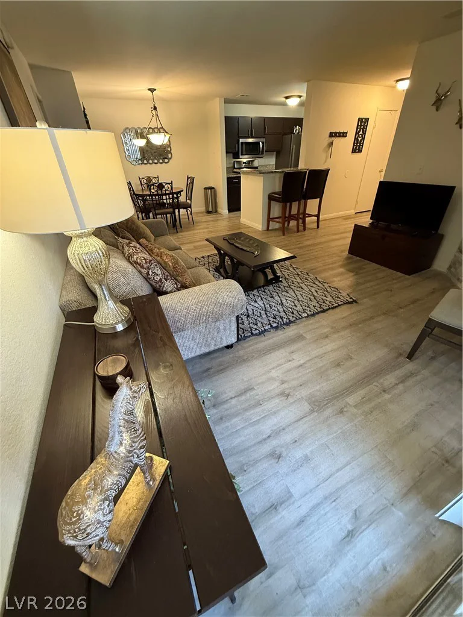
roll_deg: +1.9
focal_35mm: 14
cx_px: 232
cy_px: 308
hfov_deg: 85.7
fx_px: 250
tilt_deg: -32.3
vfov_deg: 102.1
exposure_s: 1/60
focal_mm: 2.22
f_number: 2.2
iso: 640
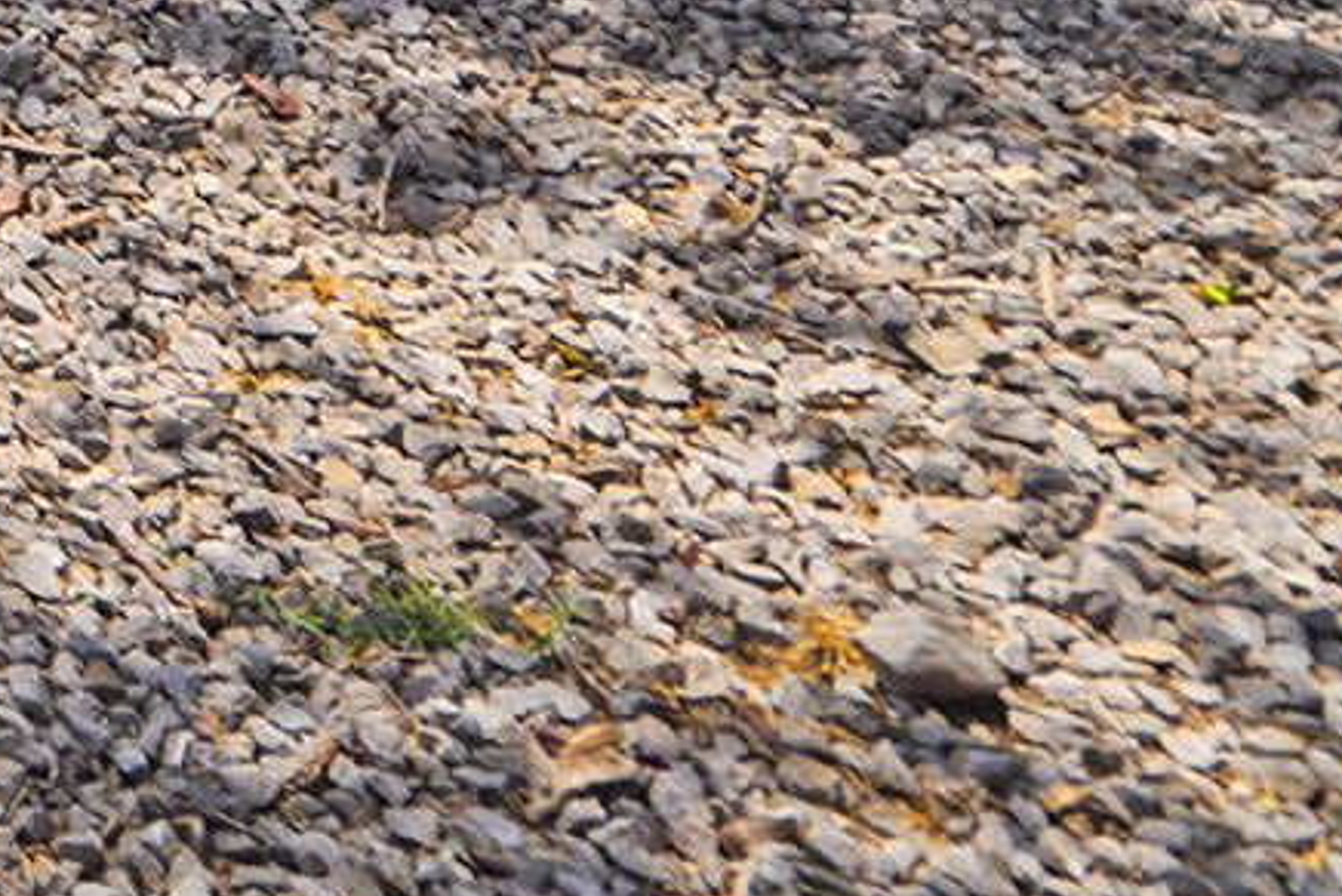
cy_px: -1835
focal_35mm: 99
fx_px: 3692
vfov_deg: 10.1
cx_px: -1647
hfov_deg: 15.0
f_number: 8
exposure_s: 1/30
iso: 100
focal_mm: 16
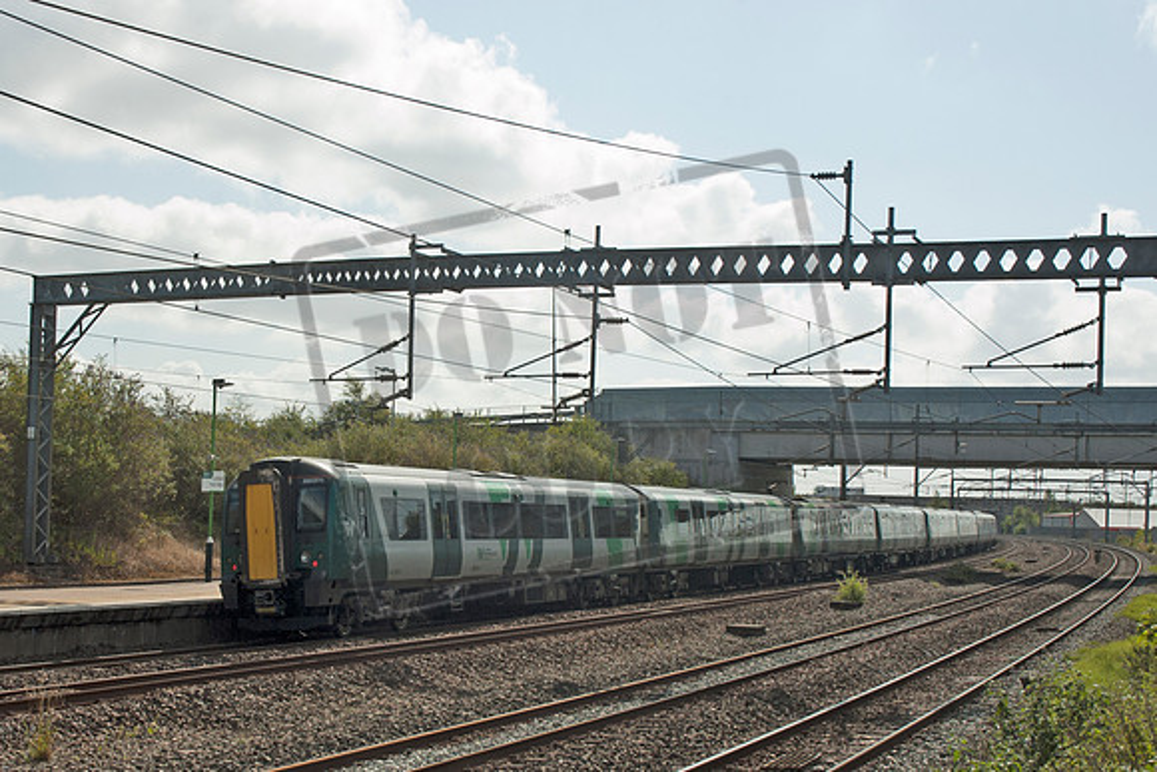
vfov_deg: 33.0
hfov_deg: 47.9
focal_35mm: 40
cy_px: 386
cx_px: 578
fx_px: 1302
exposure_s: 1/320
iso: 200
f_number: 9
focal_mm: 27
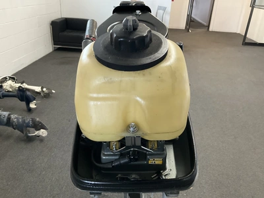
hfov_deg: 61.7
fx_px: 221
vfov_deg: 48.2
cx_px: 132
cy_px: 99
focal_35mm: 29
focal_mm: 3
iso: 250
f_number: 1.8
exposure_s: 1/60
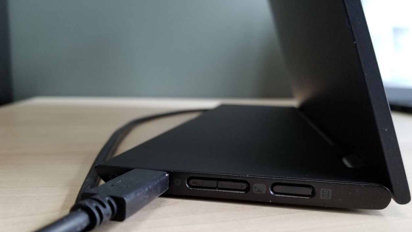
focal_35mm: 29
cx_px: 205
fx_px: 317
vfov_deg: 39.8
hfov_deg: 66.1
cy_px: 149
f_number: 1.7
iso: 160
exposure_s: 1/40
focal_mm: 4.25
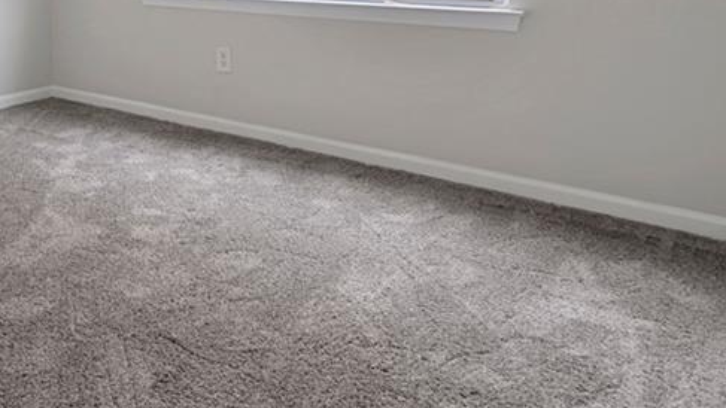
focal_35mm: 33
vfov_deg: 31.3
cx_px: 60
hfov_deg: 51.7
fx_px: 635
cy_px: -50
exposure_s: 1/8
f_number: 7.1
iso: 500
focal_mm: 10
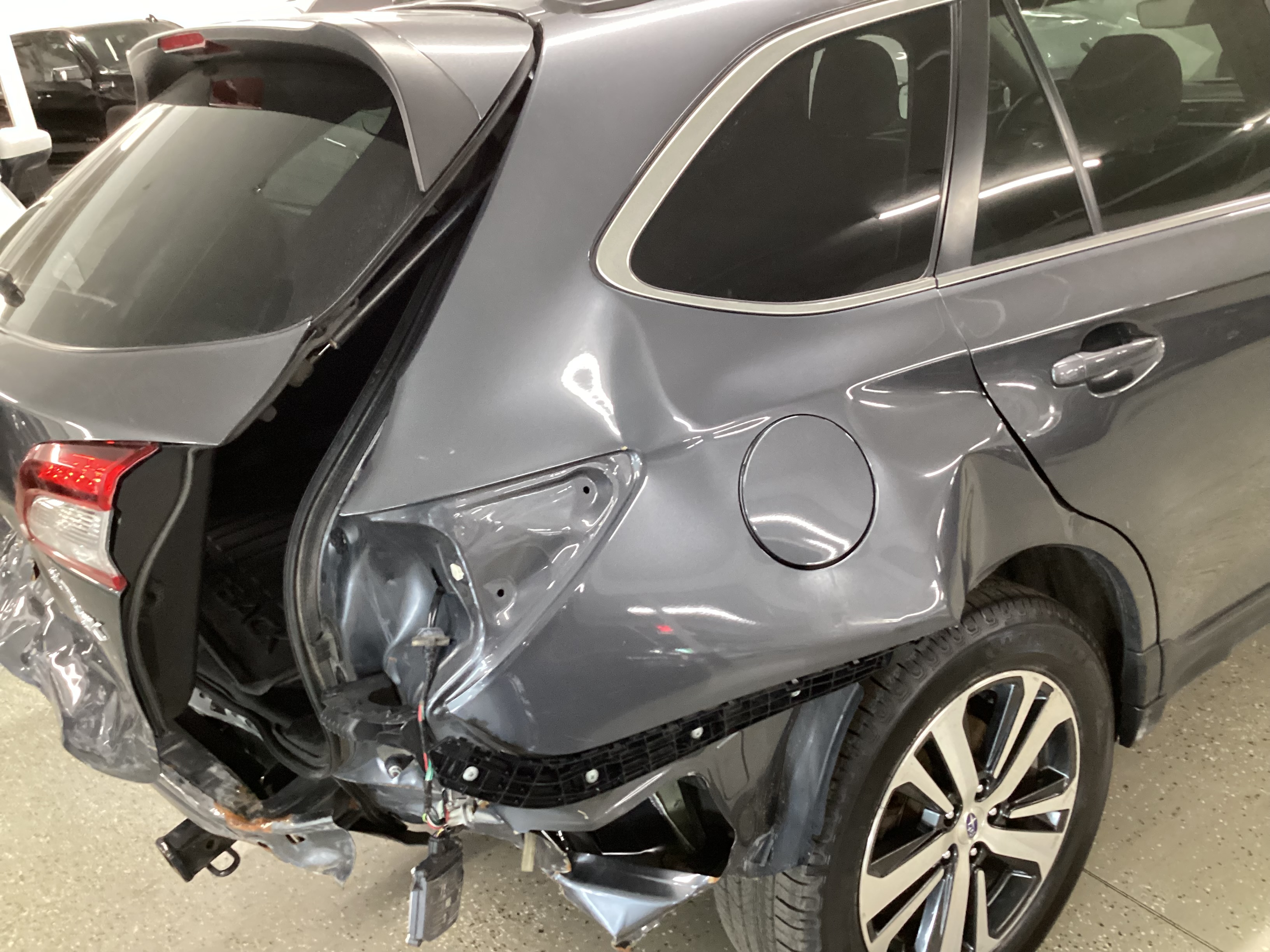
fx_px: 1137
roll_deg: +6.3
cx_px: 635
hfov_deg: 58.4
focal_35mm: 31
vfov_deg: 45.4
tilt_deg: -24.0
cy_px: 476
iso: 400
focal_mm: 3.3
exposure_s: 1/25
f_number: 2.4
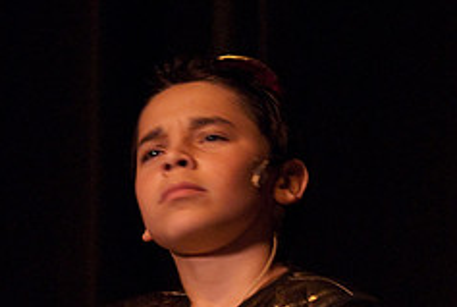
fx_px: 6756
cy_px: 218
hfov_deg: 3.9
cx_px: 465
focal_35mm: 531
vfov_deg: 2.6
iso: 1000
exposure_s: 1/40
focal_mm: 145
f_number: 2.8
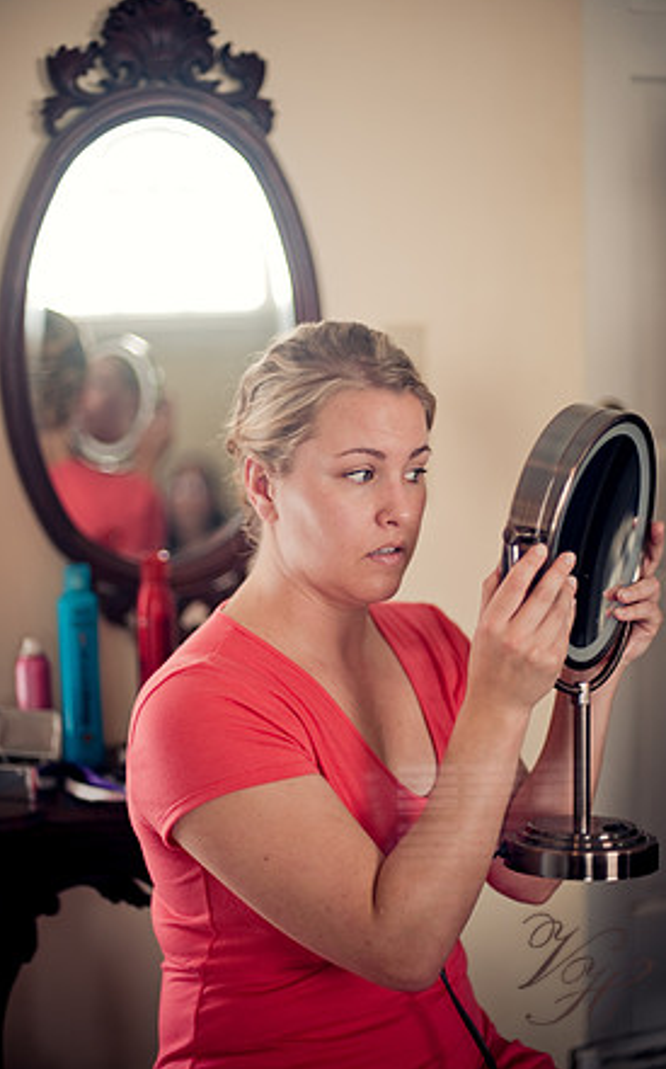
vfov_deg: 38.9
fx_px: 1513
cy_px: 528
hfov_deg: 24.8
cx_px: 316
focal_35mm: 52
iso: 200
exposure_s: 1/200
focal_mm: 50
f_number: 1.4
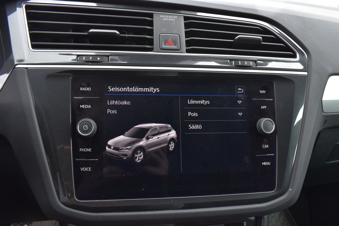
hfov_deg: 67.4
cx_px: 170
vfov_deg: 47.9
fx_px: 254
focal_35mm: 27
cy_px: 113
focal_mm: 18
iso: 400
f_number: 9.5
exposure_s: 1/125
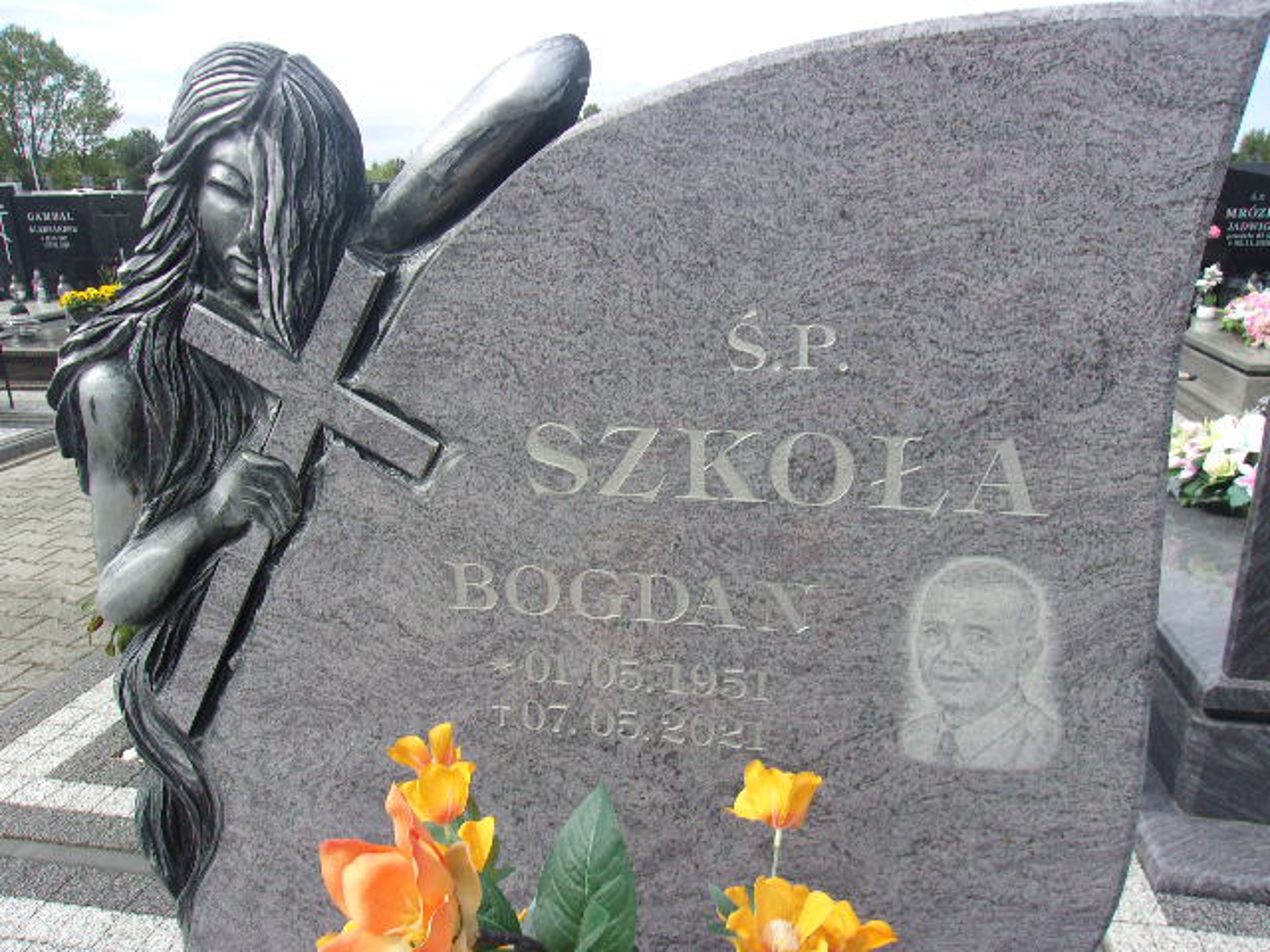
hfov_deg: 65.3
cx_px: 635
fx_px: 991
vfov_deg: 51.4
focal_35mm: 27
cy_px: 476
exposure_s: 1/56
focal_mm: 4.9
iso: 80
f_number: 10.4
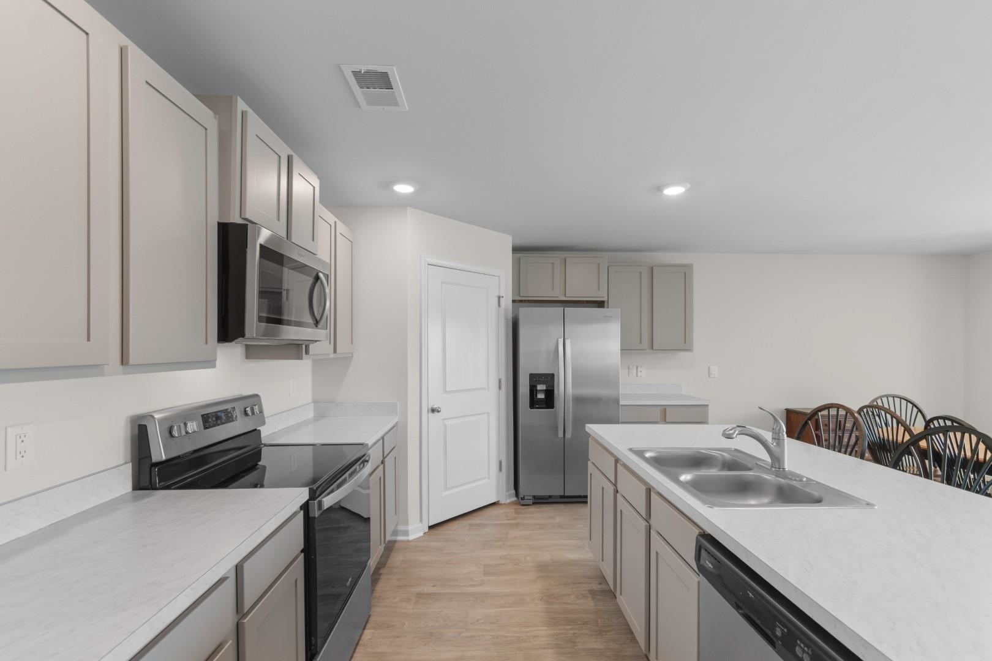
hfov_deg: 100.4
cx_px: 496
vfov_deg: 77.3
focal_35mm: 15
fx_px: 413
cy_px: 330
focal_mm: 10
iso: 100
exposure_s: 1/4
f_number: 5
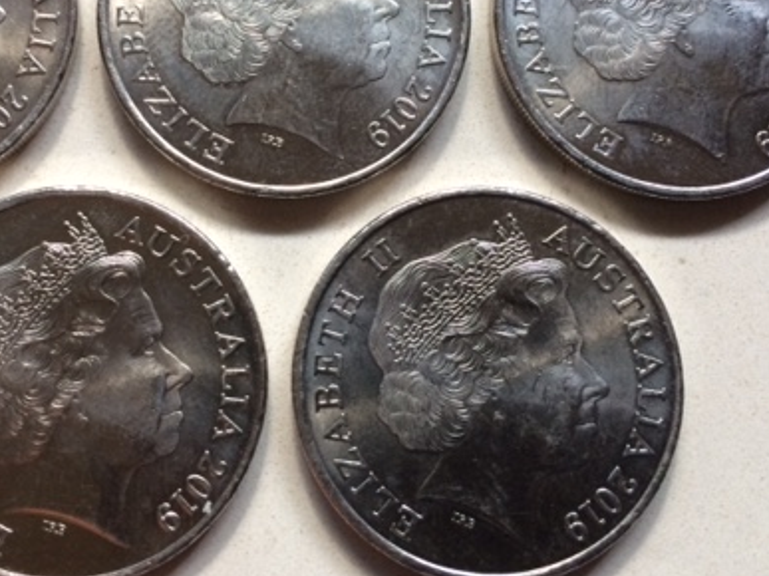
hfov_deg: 39.4
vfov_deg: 29.9
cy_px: 173
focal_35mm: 48
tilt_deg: -80.5
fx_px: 1066
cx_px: 284
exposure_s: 1/33
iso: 200
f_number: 2.2
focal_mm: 4.15
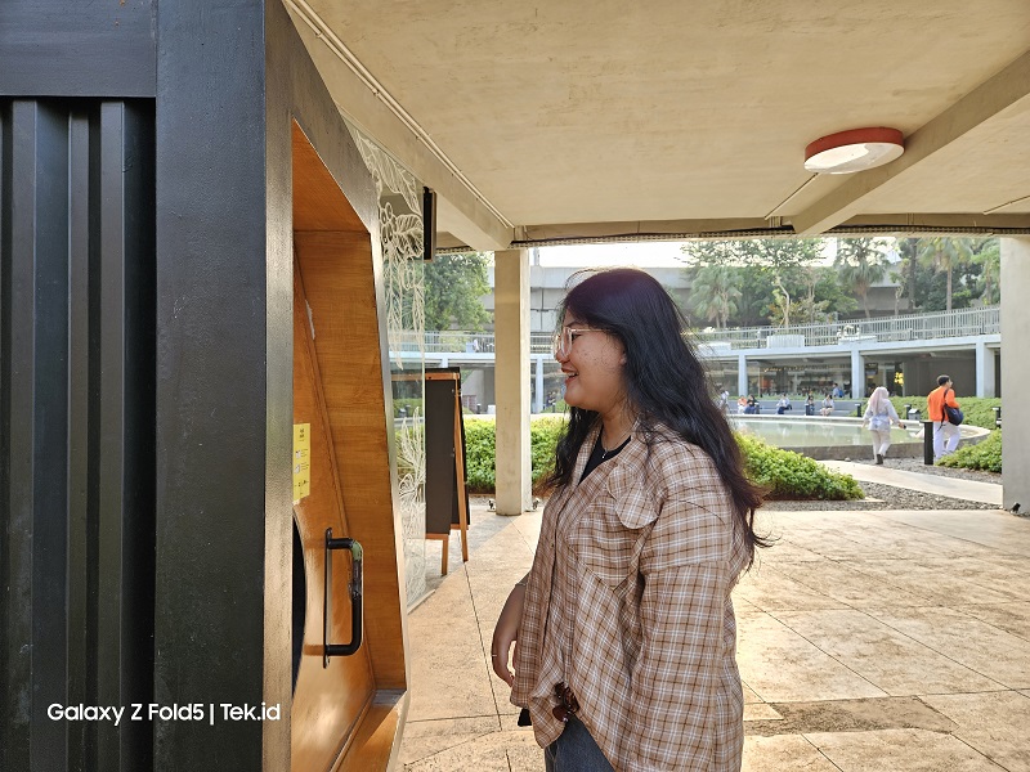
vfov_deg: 58.9
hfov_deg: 73.9
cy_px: 386
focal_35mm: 23
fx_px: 684
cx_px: 515
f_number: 1.8
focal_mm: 5.4
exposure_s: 1/102
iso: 40
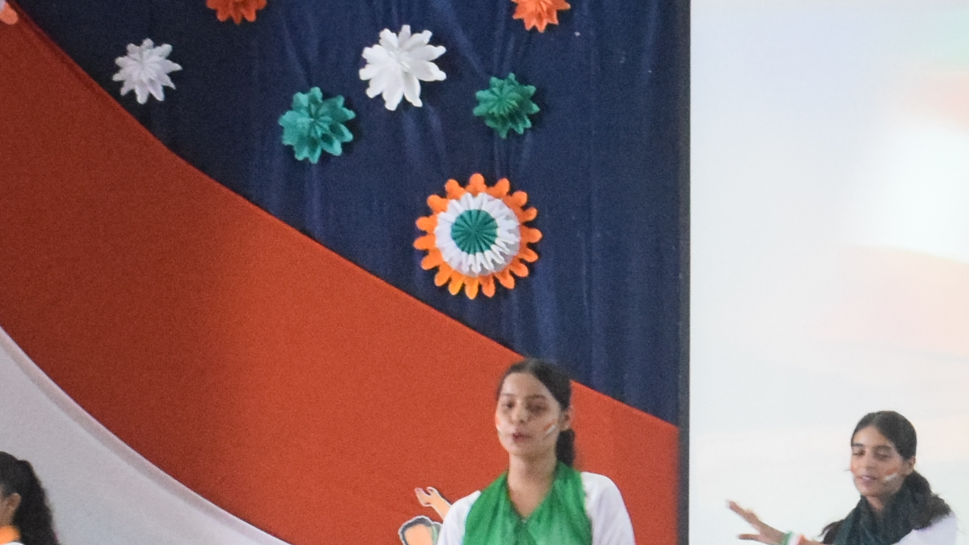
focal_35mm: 159
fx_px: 4088
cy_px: 492
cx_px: 1105
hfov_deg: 13.2
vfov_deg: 7.6
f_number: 6.3
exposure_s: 1/100
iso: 4000
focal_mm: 25
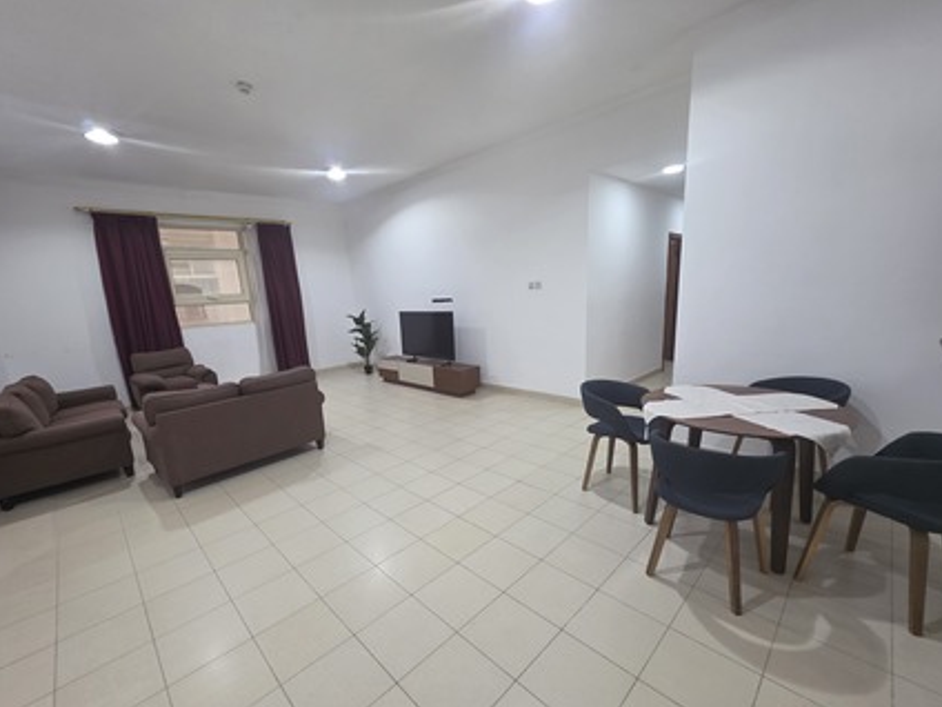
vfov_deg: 85.5
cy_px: 379
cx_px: 450
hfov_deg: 102.0
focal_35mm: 14
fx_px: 381
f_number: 1.9
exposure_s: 1/100
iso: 125
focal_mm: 2.2
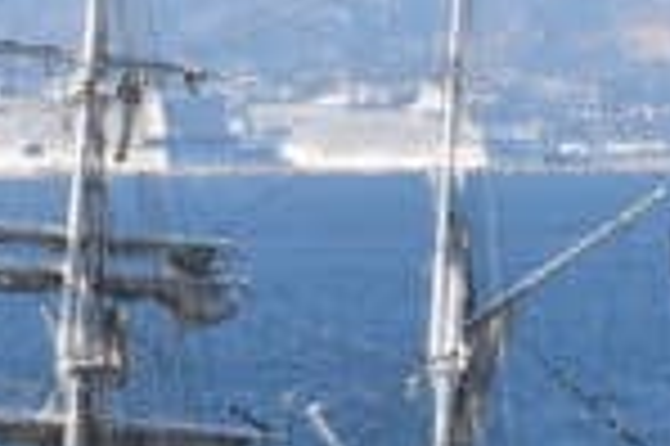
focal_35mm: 606
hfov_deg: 3.4
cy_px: 212
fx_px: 11266
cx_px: -121
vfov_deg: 2.3
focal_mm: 100
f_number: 8
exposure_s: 1/250
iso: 100
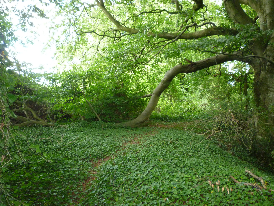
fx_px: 230
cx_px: 137
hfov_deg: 61.7
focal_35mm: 29
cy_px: 103
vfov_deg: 48.2
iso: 400
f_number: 3.3
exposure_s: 1/60
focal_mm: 5.2
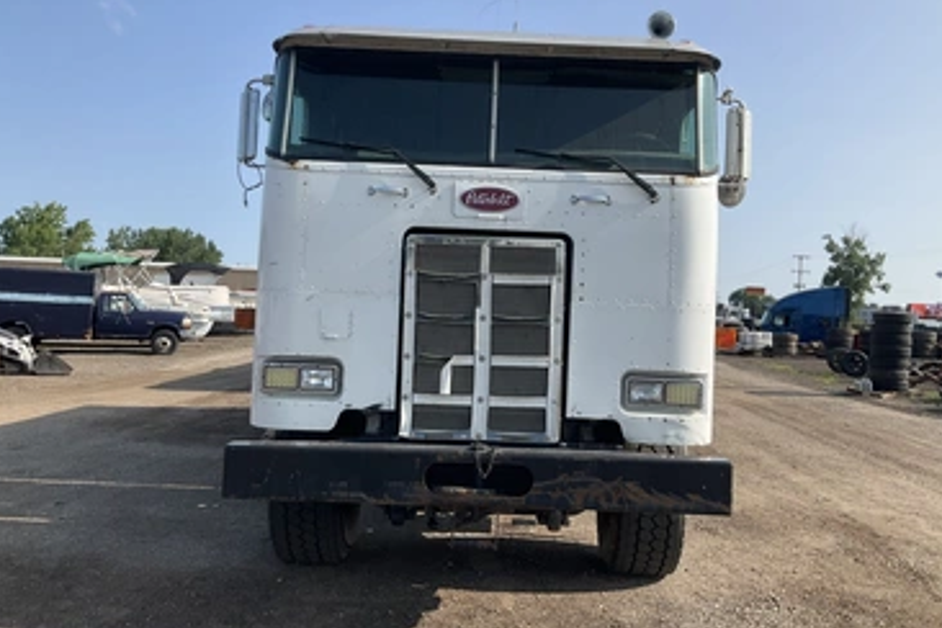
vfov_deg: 40.0
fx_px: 863
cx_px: 494
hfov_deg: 57.2
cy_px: 299
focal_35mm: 33
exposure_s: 1/1577
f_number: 1.8
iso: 25
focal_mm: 3
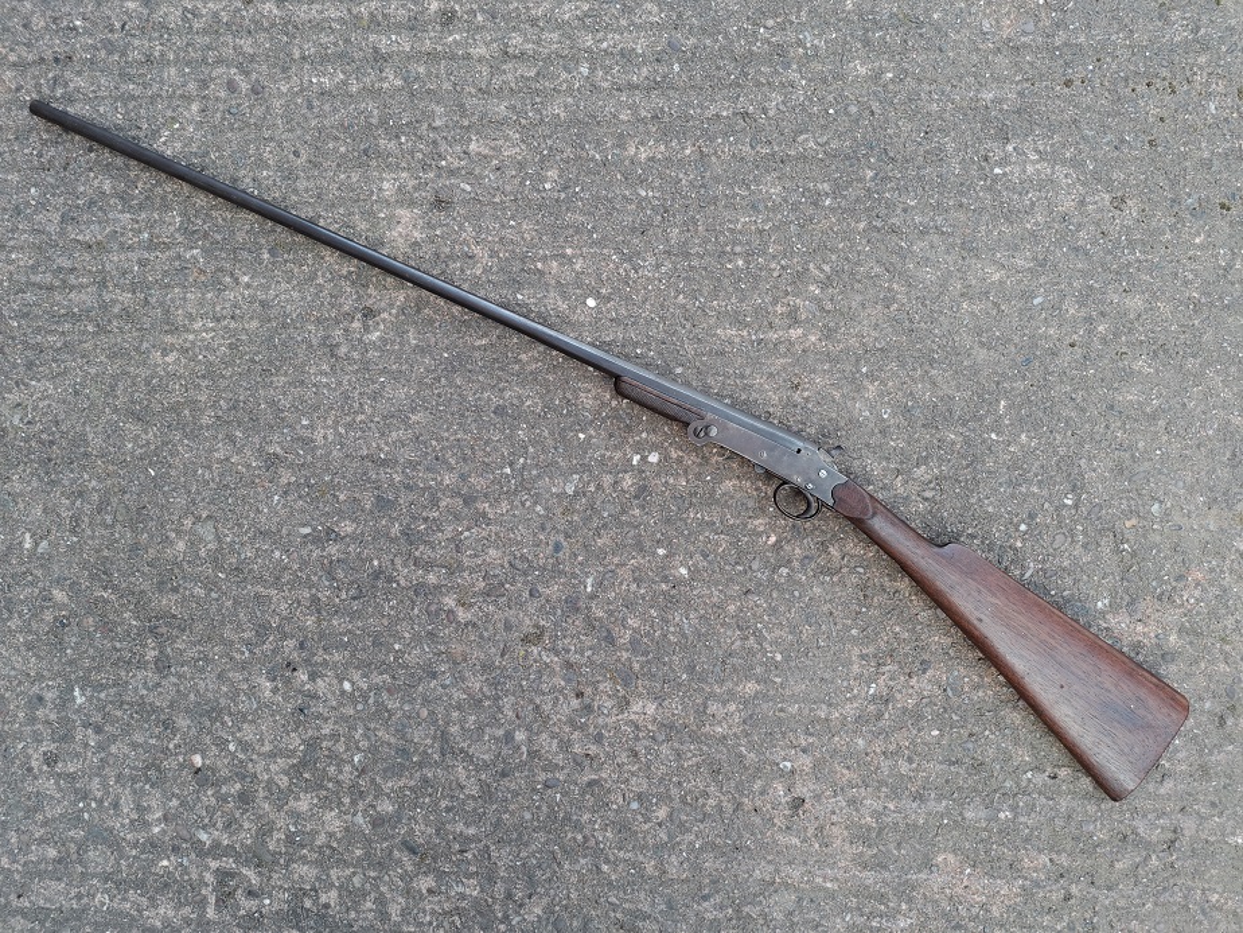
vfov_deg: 56.8
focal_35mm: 24
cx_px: 622
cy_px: 466
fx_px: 862
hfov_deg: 71.6
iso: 50
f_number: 1.8
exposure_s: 1/50
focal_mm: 5.23
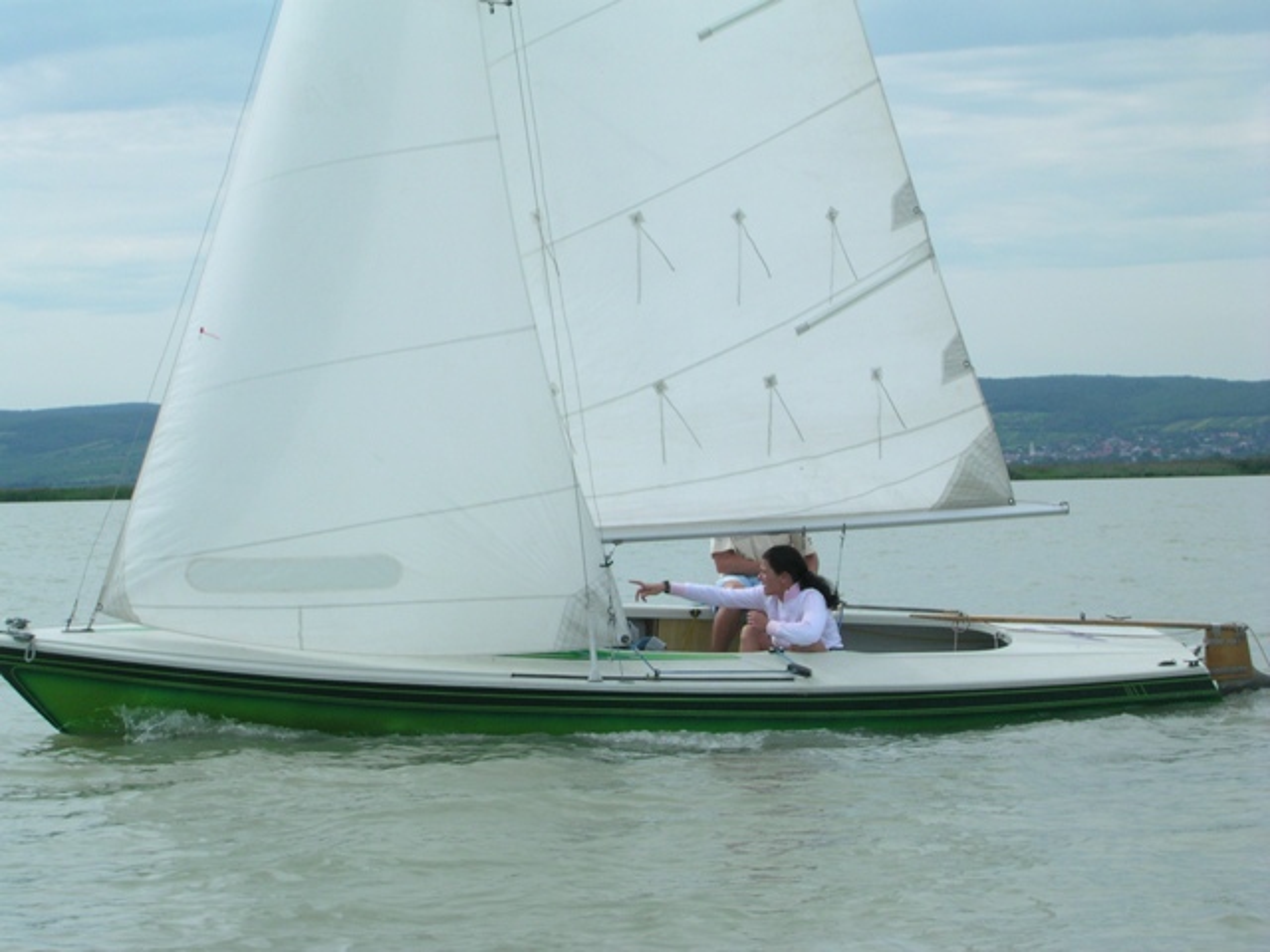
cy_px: 476
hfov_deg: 17.7
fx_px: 4072
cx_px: 635
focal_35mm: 111
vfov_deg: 13.3
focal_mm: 16.8
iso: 100
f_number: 4.8
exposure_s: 1/335
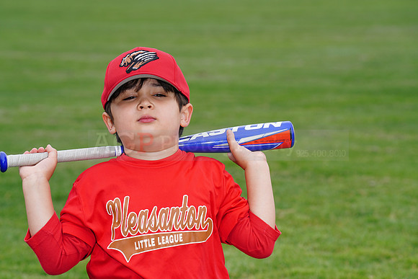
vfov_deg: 7.4
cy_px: 140
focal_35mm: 186
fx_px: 2160
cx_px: 209
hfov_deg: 11.1
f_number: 9
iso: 200
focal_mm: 186
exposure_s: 1/250
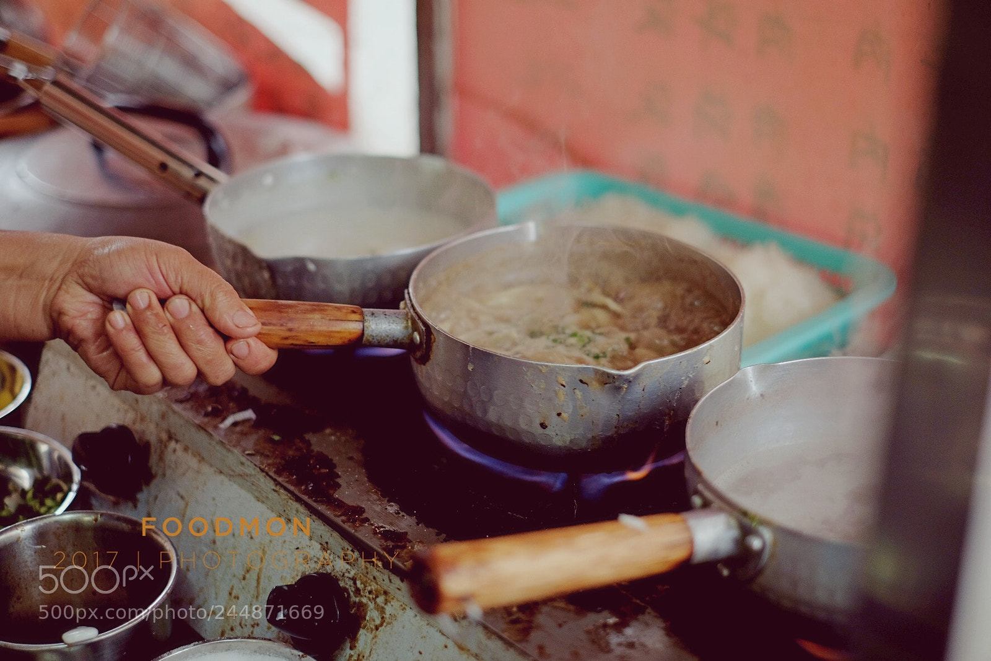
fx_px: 1459
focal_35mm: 53
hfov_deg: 37.5
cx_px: 496
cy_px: 330
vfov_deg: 25.5
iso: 400
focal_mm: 35
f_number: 1.6
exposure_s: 1/125
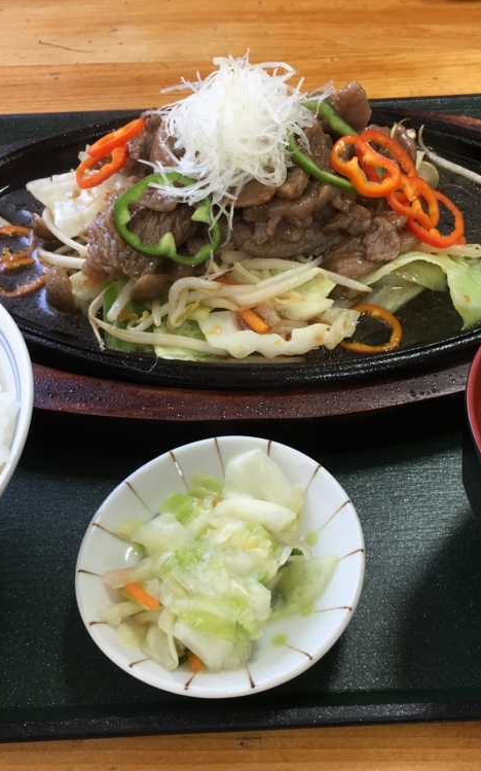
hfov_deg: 30.5
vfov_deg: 47.2
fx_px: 881
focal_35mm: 42
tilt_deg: -47.6
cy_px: 391
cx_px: 258
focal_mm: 4.15
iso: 32
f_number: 2.2
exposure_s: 1/60
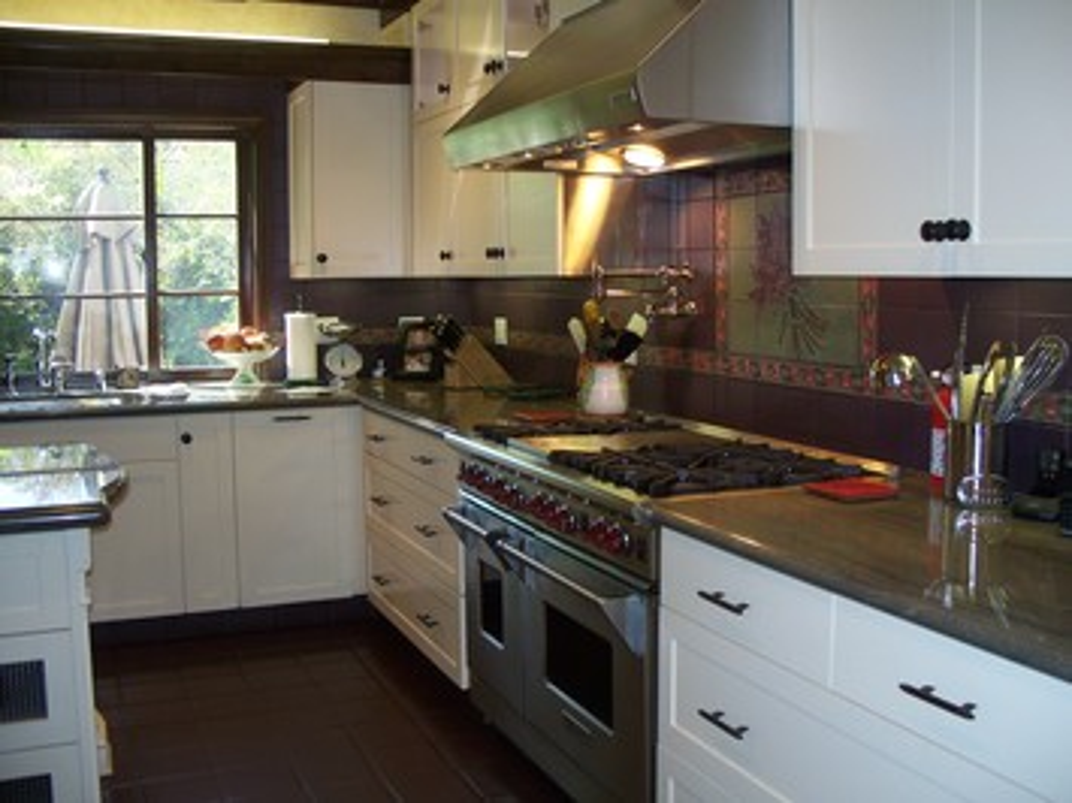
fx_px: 1145
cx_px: 536
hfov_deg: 50.2
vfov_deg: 38.6
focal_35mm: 37
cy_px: 402
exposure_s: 1/60
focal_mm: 7.8
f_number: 2.8
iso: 125
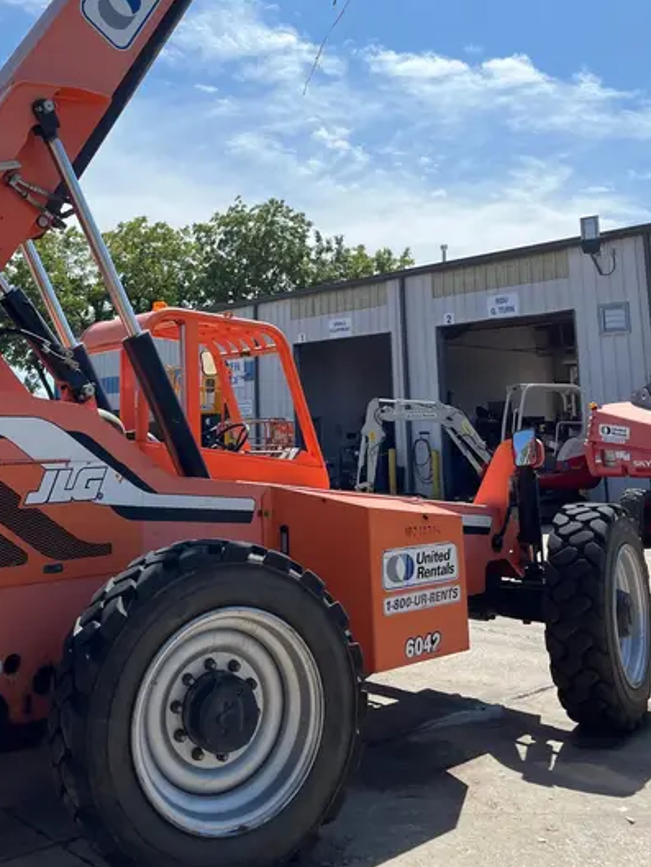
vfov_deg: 50.7
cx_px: 230
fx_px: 902
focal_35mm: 36
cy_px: 309
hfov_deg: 39.3
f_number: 1.6
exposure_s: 1/5319
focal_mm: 5.1
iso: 50
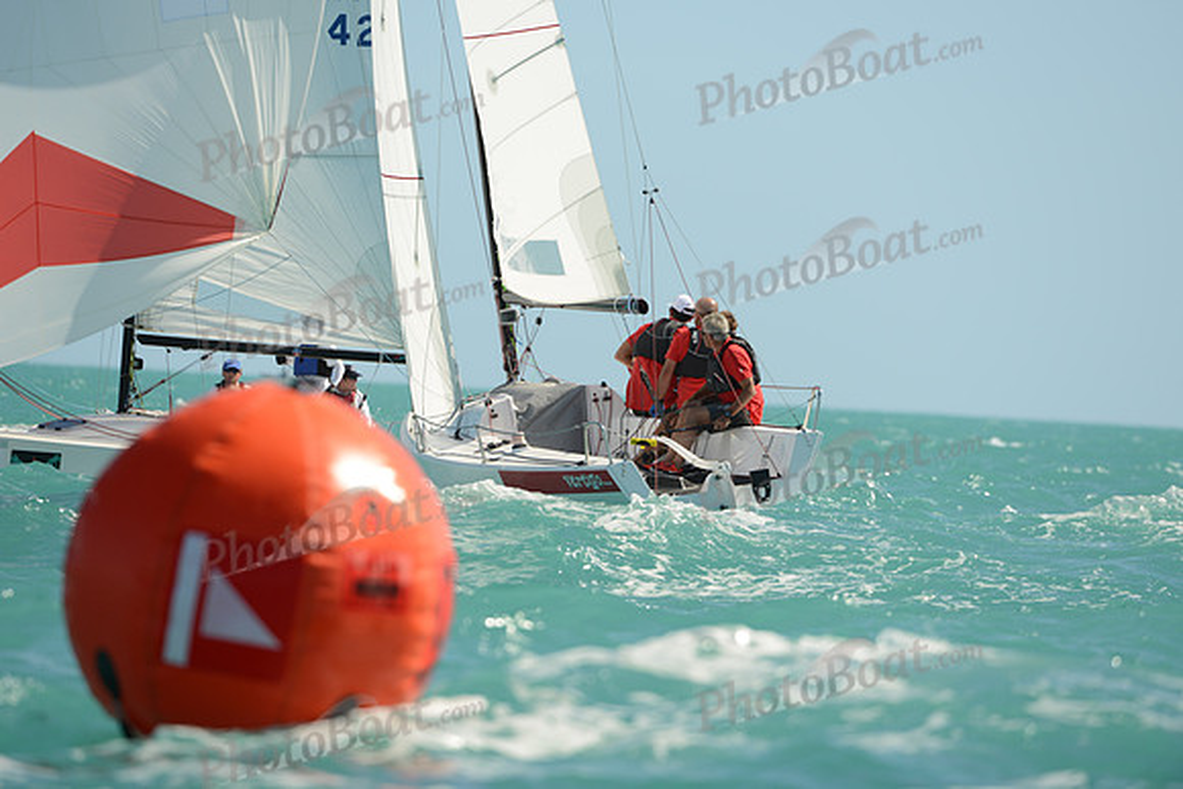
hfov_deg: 5.2
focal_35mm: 400
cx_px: 592
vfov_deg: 3.4
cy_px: 394
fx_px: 13147
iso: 200
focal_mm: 400
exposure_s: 1/1000
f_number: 6.3
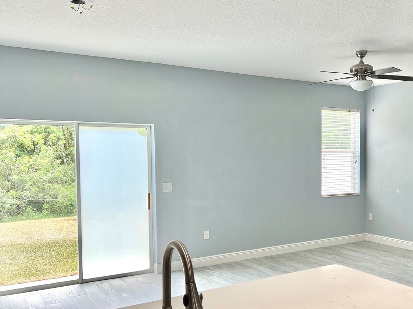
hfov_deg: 49.2
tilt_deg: -3.2
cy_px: 172
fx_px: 441
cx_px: 278
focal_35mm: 37
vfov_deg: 38.6
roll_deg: +0.8
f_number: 1.5
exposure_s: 1/153
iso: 40
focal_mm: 5.7
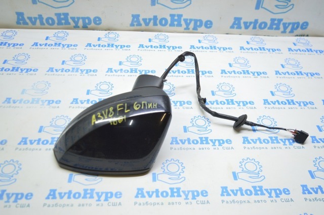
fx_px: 324
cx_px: 162
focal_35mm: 36
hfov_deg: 53.2
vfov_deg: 36.8
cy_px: 108
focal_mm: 24
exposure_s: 1/40
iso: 400
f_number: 4
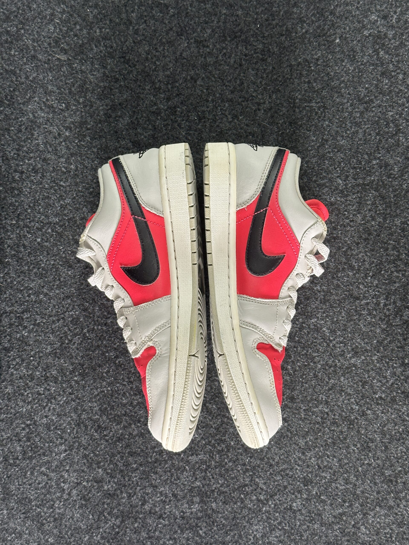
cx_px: 204
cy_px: 272
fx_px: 756
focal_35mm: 48
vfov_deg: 39.7
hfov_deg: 30.3
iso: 200
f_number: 1.78
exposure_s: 1/50
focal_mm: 6.86
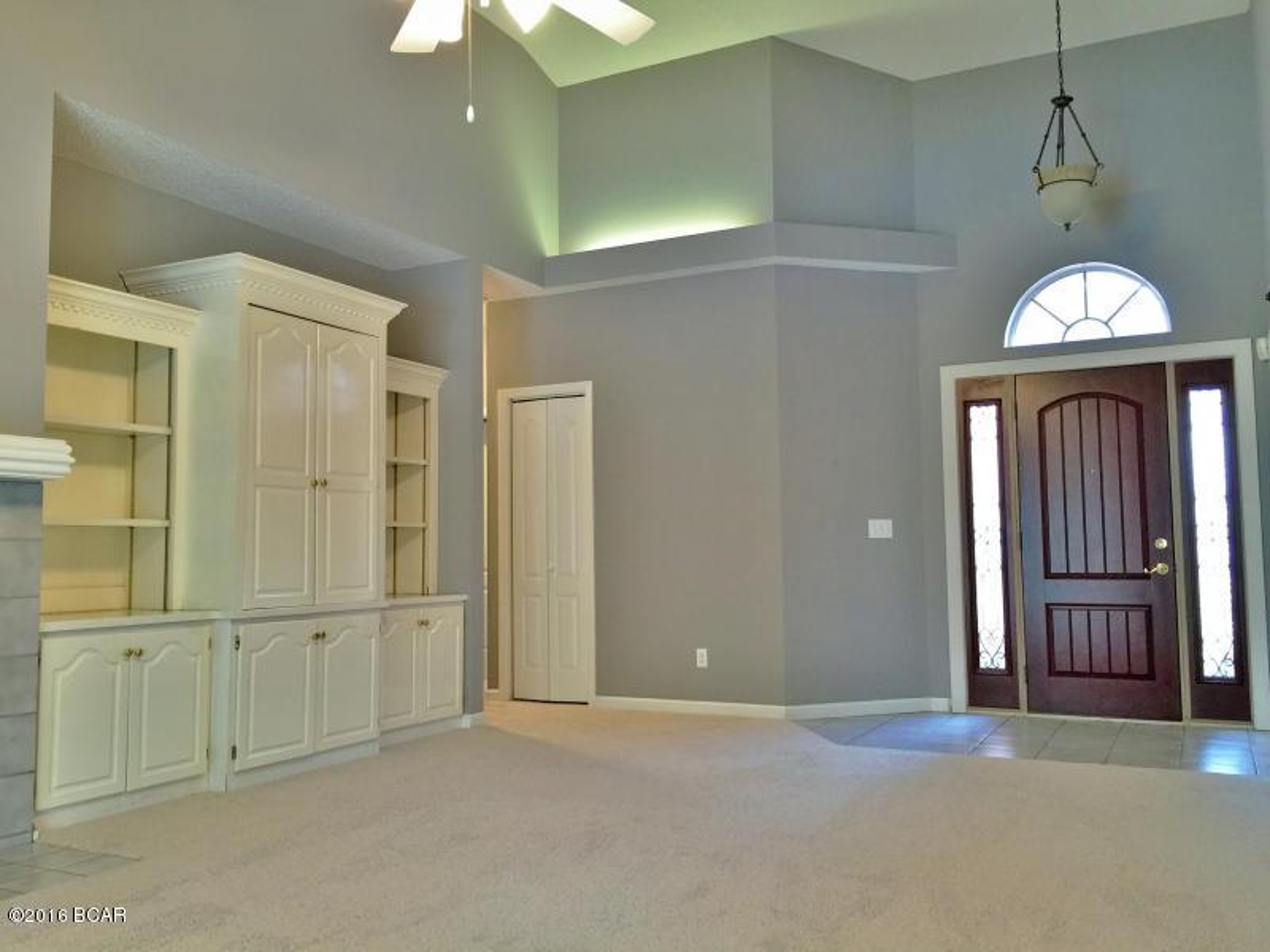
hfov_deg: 61.7
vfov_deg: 48.2
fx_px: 1064
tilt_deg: +2.7
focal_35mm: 29
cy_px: 476
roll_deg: +0.0
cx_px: 635
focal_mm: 4.15
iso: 80
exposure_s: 1/15
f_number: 2.2
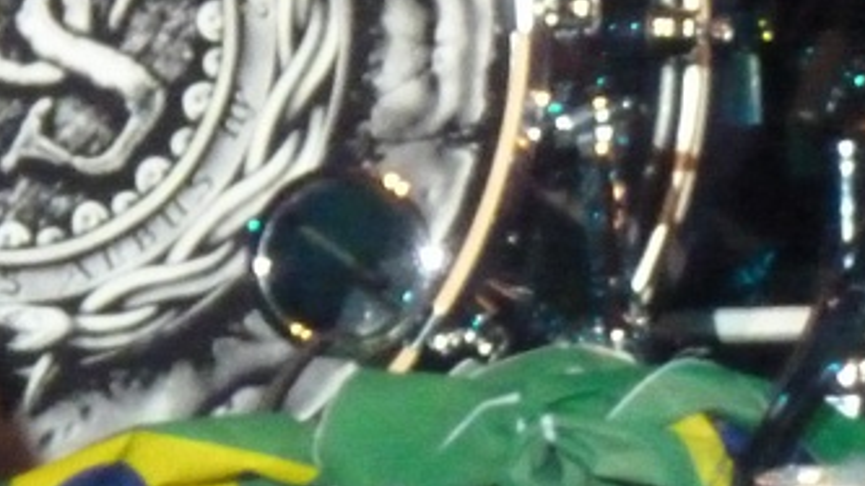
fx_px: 40764
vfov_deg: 0.7
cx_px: 26
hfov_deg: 1.2
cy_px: 66
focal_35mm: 1778
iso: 1000
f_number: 5.9
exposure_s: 1/30
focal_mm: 68.8
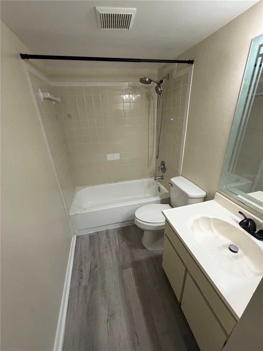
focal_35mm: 14
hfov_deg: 85.7
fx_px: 142
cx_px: 132
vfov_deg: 102.1
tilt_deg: -24.3
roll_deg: +2.8
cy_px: 176
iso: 320
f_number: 2.2
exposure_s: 1/120
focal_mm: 2.22
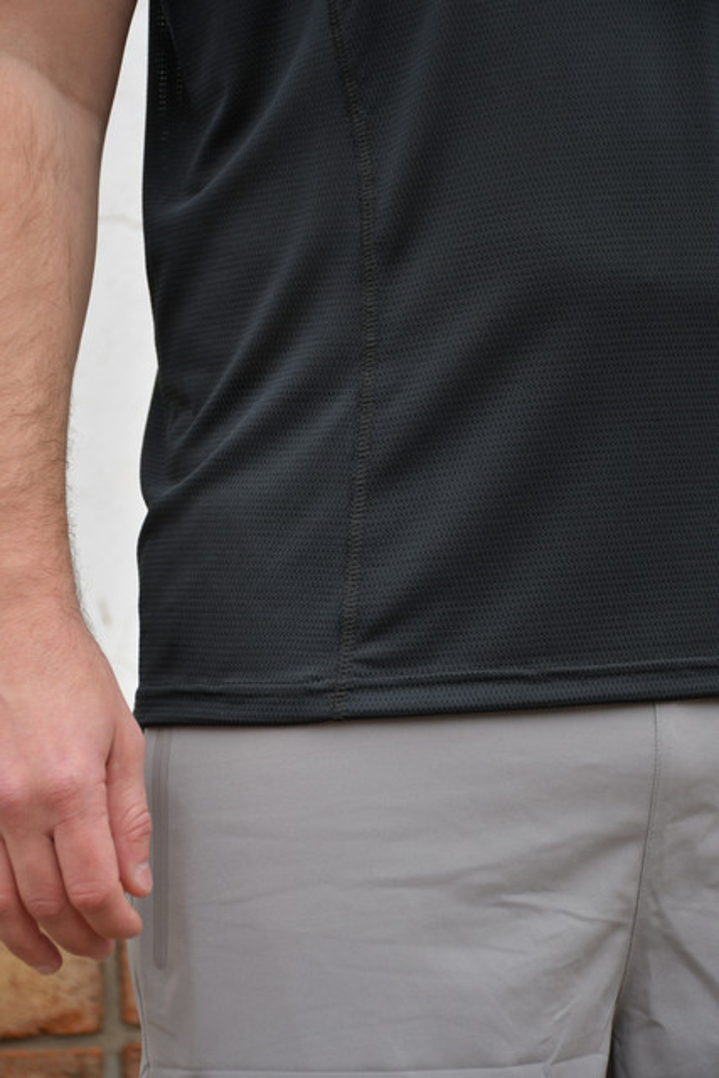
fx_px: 3144
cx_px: 360
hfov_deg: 13.0
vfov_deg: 19.5
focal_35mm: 105
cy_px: 539
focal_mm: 70
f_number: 5
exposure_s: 1/160
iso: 200
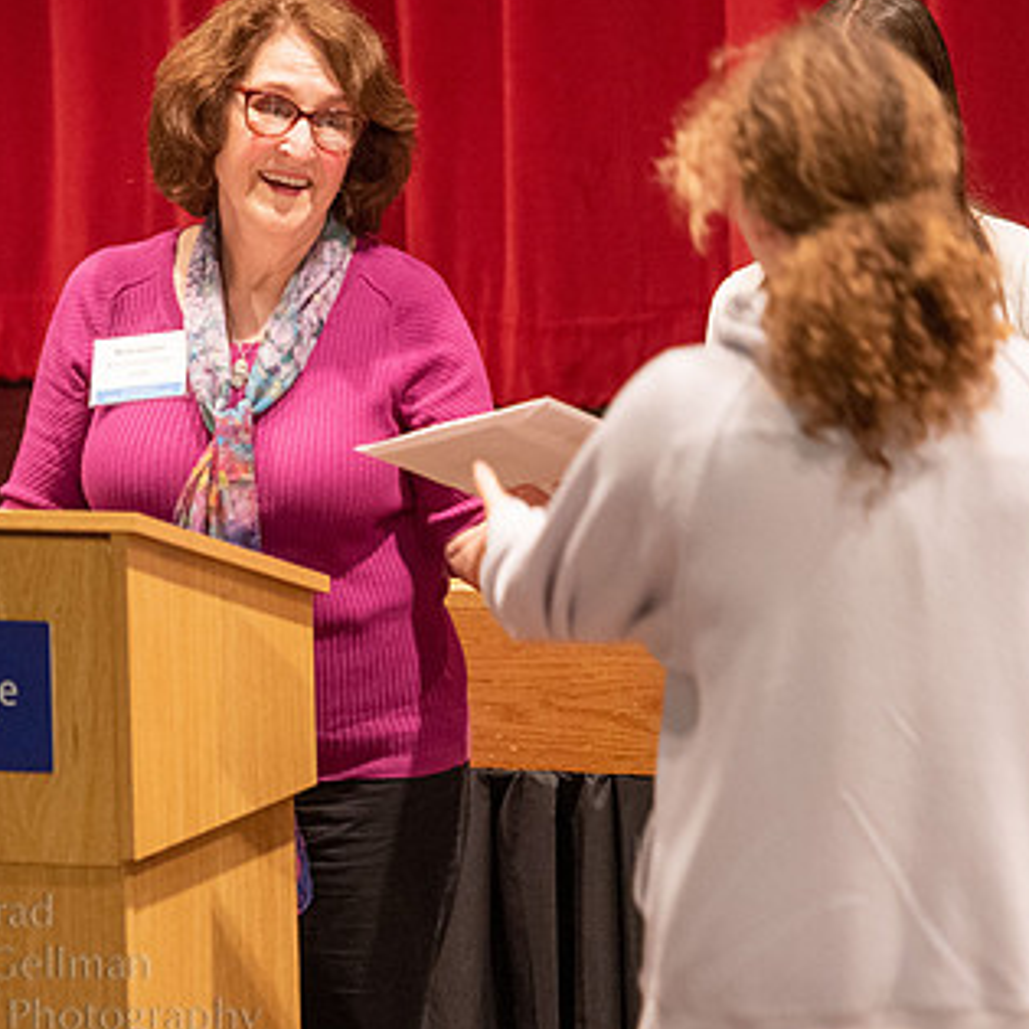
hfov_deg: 5.2
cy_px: 611
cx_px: 482
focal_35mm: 334
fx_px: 11233
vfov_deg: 5.2
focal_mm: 170
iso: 2500
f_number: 2.8
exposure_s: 1/80
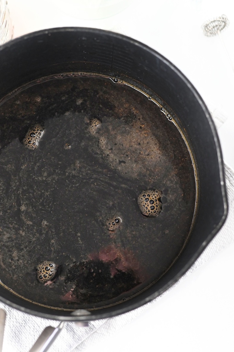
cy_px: 127
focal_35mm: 76
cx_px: 77
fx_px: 742
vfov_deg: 26.6
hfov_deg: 17.9
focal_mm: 50
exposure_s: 1/100
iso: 2000
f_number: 4.5
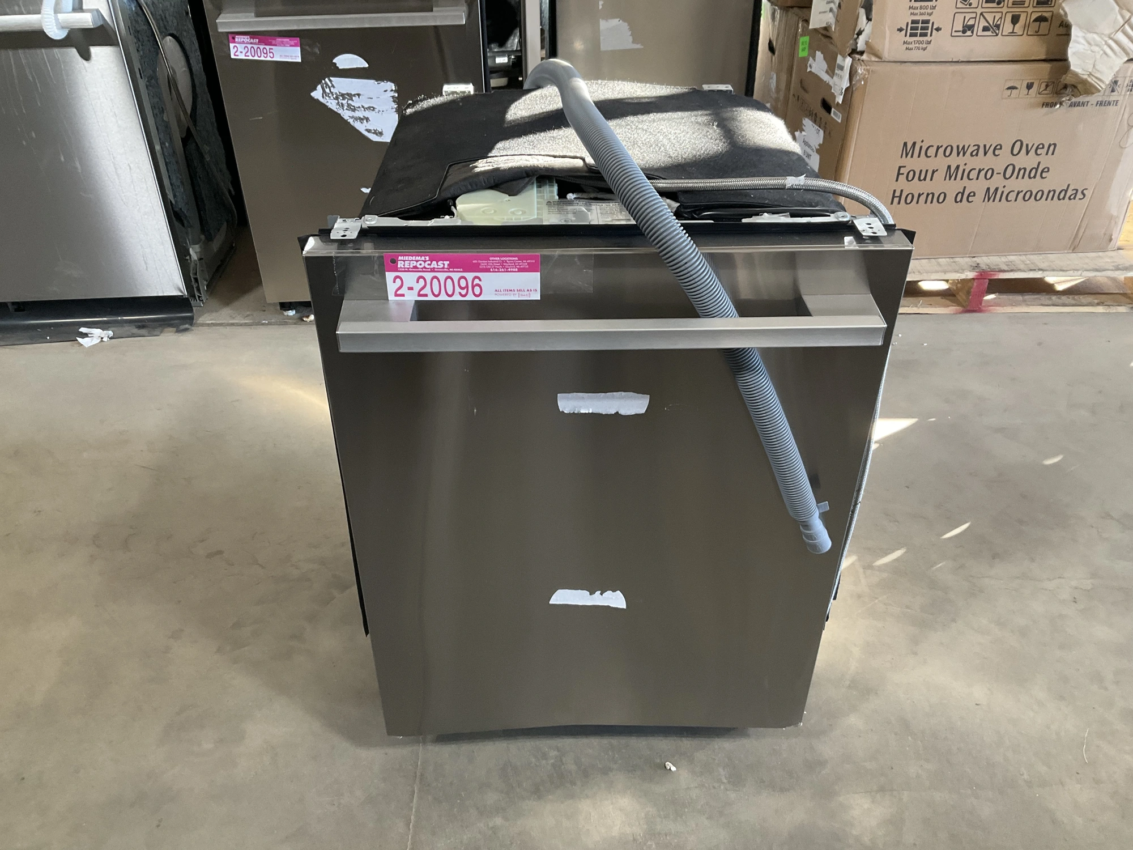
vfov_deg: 48.2
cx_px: 566
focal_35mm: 29
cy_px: 425
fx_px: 949
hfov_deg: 61.7
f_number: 1.8
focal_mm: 3
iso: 100
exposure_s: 1/60
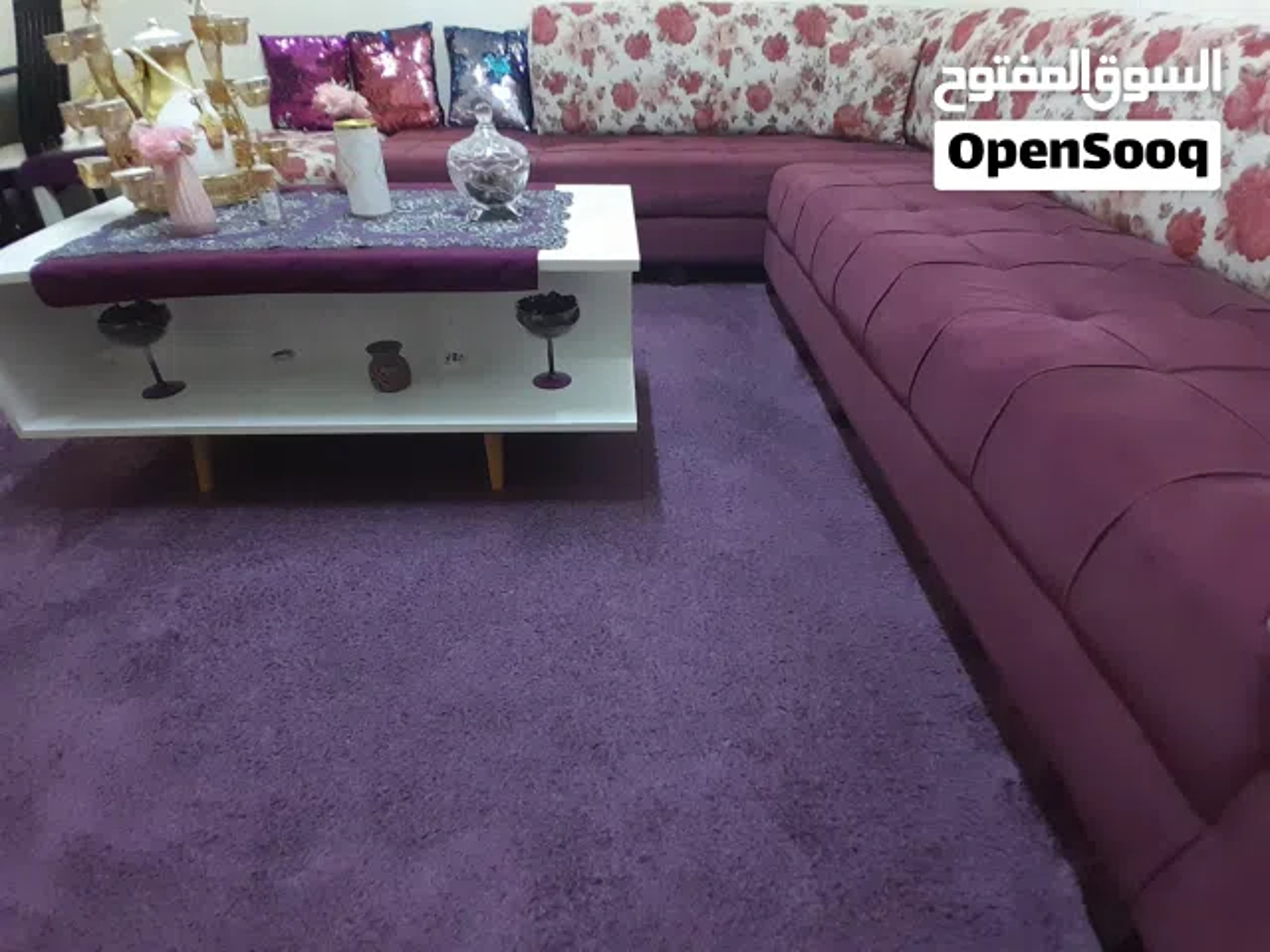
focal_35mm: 17
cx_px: 635
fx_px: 624
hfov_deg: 91.0
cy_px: 476
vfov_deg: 74.7
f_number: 2.2
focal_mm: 1.46
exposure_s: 1/25
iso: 320
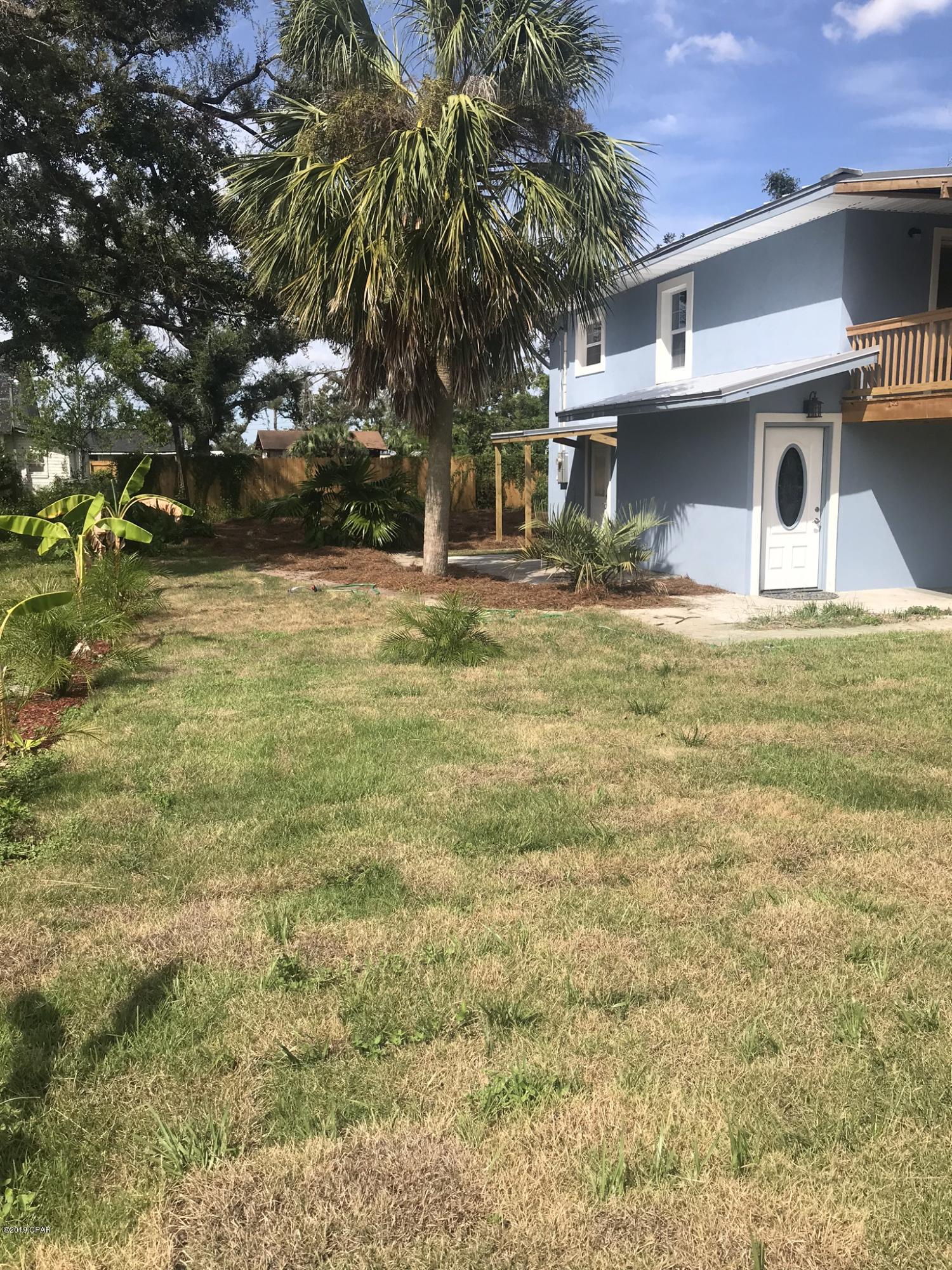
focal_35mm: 28
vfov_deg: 63.4
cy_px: 635
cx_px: 476
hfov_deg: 49.7
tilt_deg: -8.5
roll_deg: +0.7
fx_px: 1027
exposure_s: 1/2519
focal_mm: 3.99
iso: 20
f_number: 1.8
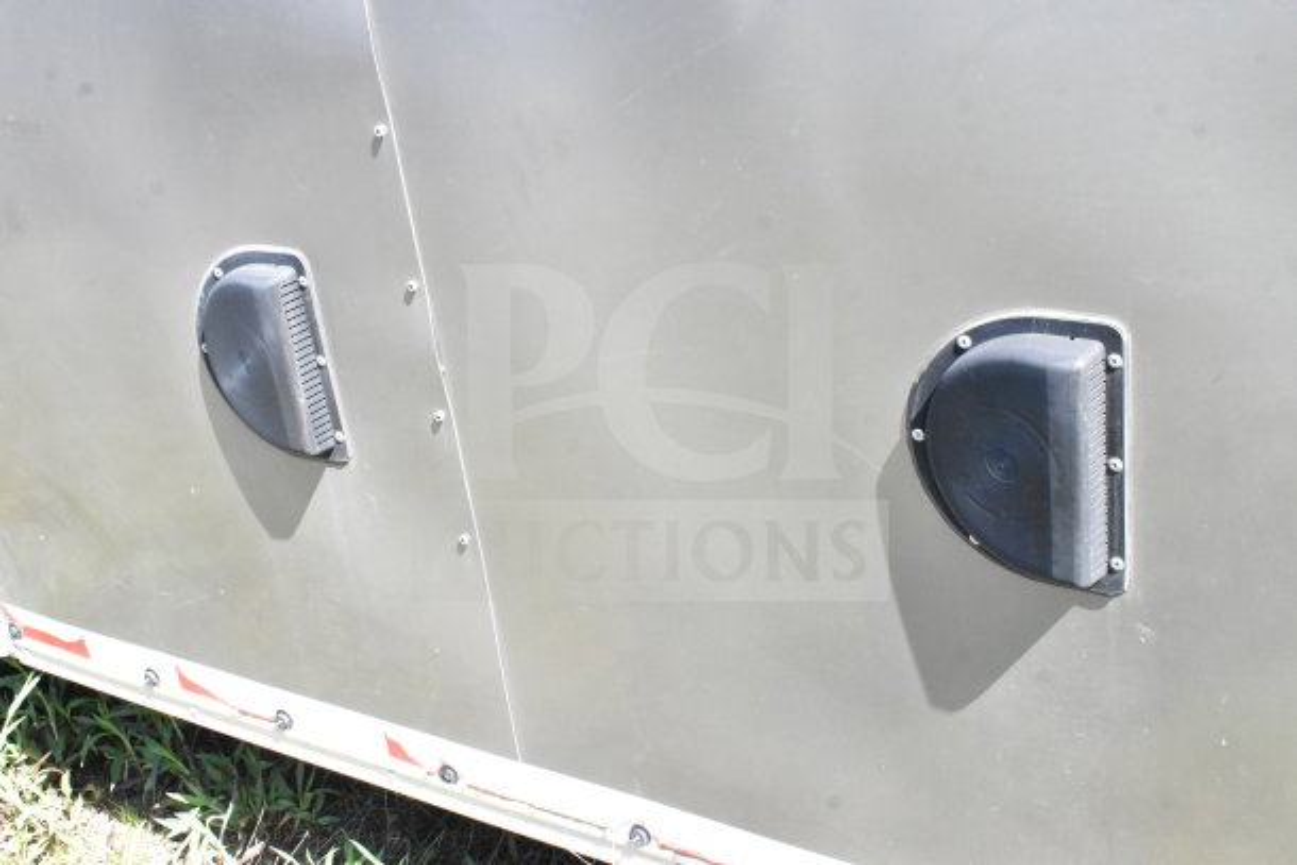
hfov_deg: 45.0
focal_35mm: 44
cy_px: 432
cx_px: 648
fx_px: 1567
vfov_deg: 30.9
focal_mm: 29
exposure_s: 1/800
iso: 6400
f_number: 14
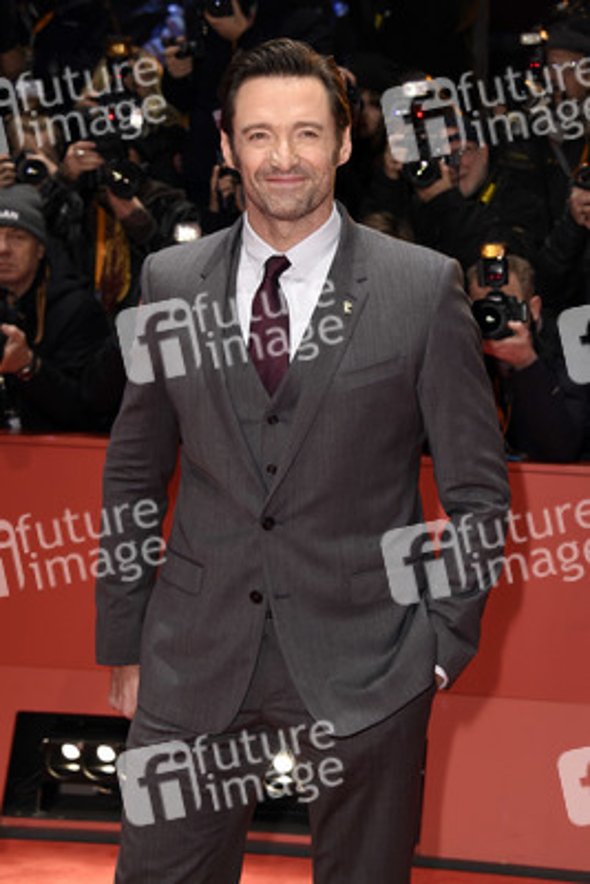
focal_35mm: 70
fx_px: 1719
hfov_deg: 19.5
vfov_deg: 28.8
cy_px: 442
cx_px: 295
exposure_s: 1/160
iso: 1600
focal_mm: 70
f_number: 5.6
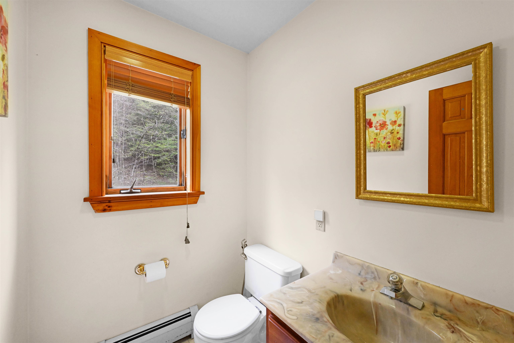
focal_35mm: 14
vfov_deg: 81.2
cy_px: 172
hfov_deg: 104.3
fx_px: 200
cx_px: 257
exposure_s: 1/80
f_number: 14
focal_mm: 14
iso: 4000
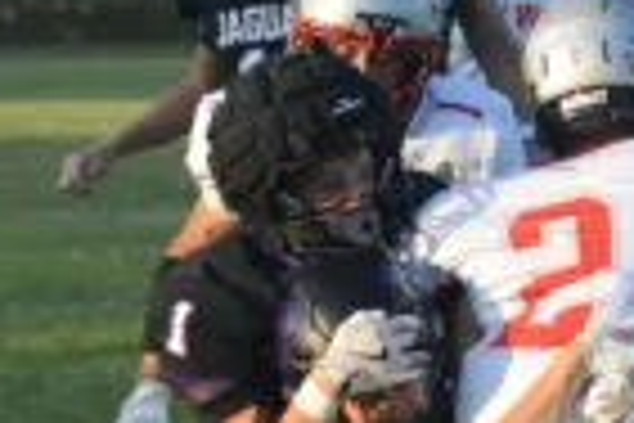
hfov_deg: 4.3
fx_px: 8470
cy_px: 328
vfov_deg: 2.9
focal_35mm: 481
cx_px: 510
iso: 1600
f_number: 4.8
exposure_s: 1/2500
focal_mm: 100
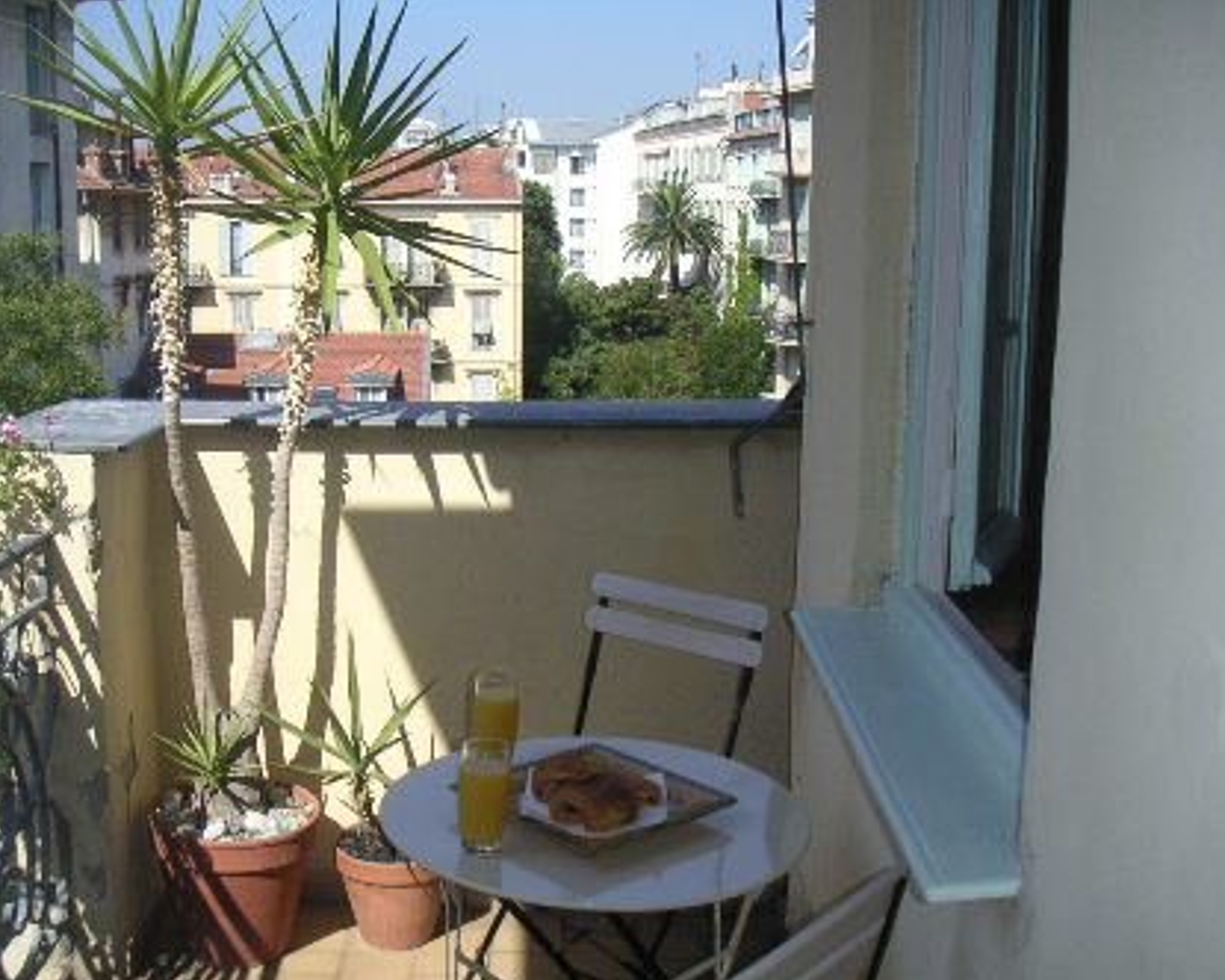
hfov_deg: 45.8
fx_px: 1450
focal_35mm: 40
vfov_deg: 37.3
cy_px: 493
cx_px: 596
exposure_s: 1/350
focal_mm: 6
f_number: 6.7
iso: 160
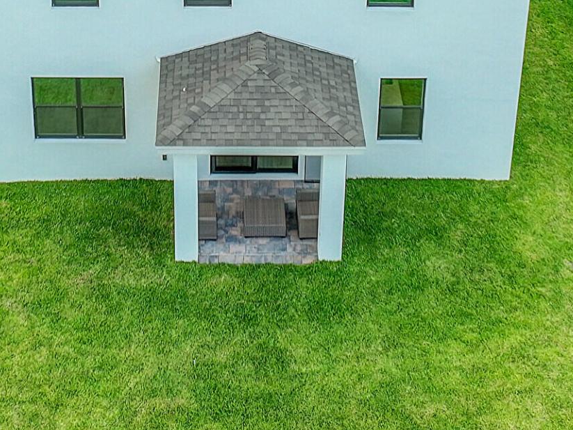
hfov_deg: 23.2
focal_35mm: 84
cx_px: 212
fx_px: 1390
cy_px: -140
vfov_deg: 16.5
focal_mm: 12.3
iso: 150
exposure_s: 1/640
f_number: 2.8
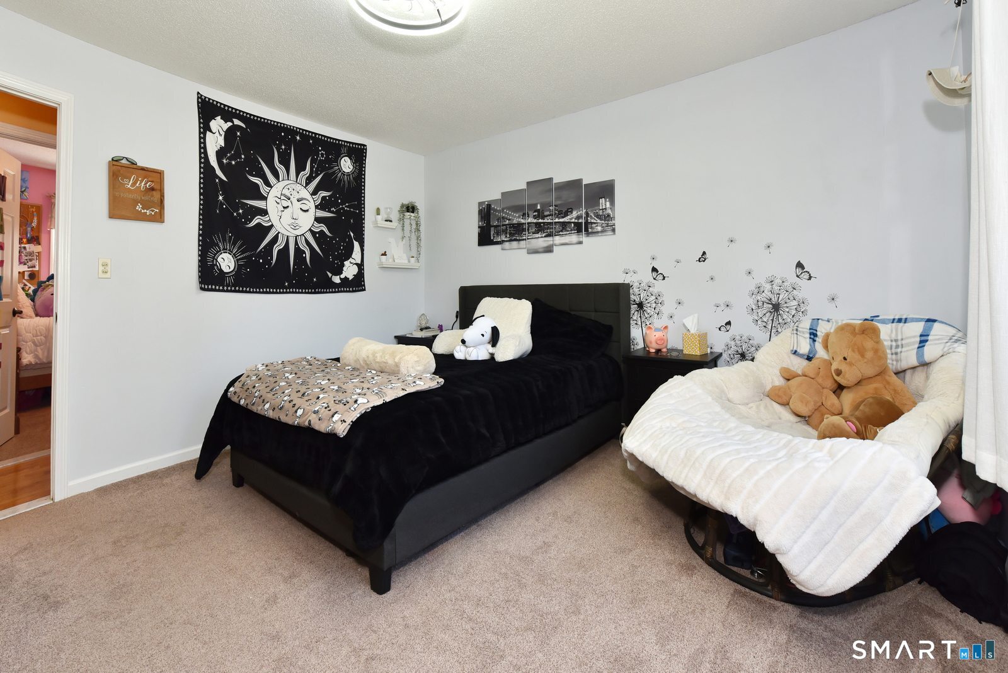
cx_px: 504
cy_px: 336
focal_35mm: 14
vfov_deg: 81.3
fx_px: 392
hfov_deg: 104.2
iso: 900
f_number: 7.1
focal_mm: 14
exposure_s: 1/60
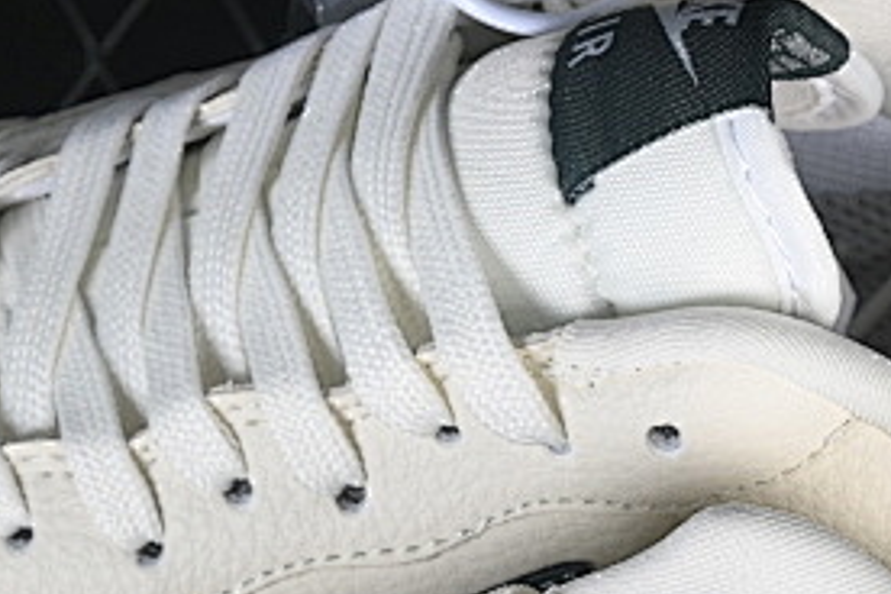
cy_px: 875
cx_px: 436
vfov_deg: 4.6
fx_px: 7276
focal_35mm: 294
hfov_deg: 7.0
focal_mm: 50
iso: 160
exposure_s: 1/80
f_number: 7.1
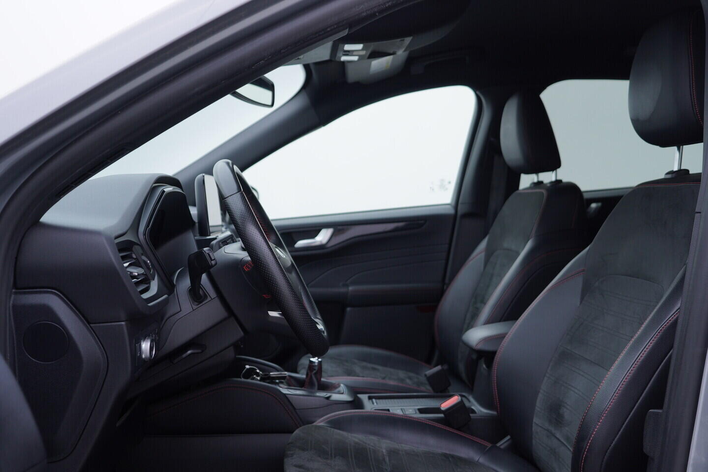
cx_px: 354
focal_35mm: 36
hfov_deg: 53.1
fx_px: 708
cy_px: 236
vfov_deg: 36.9
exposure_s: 1/50
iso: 125
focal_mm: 24
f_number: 3.2
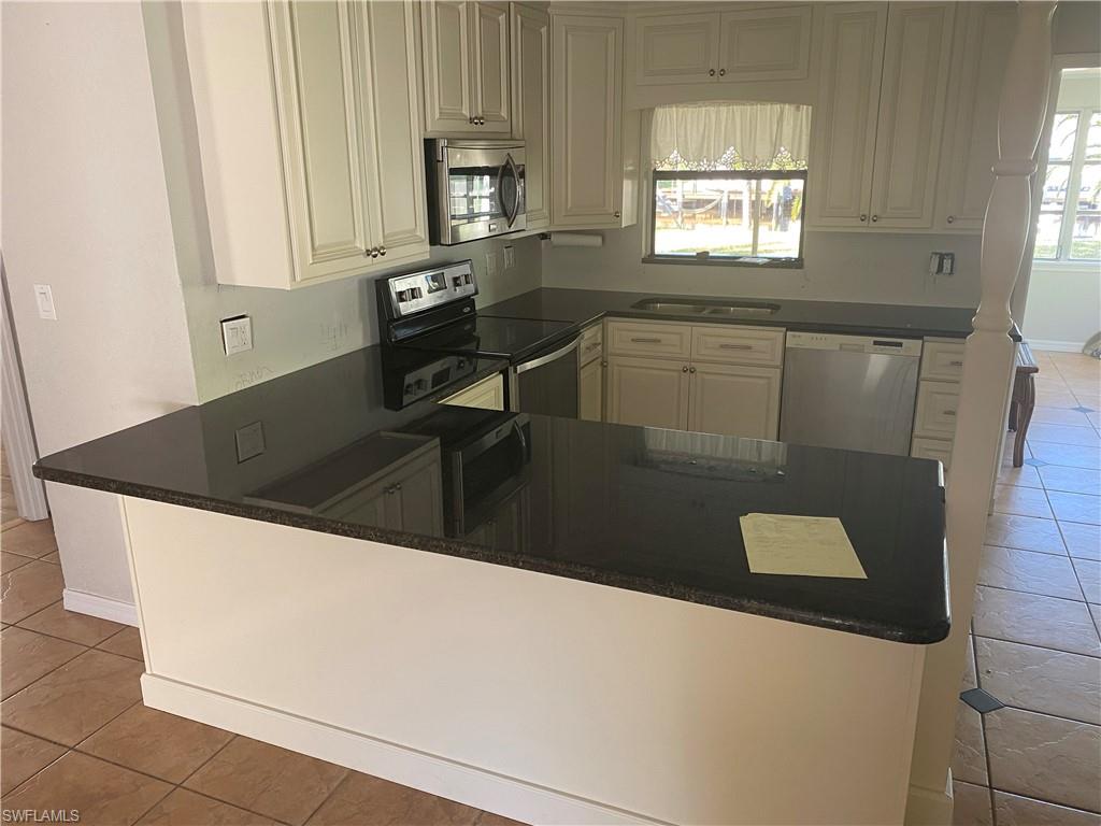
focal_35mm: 26
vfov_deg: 53.1
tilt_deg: -17.3
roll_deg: +0.8
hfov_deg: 67.3
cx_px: 550
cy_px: 413
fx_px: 827
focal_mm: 4.25
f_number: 1.8
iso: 125
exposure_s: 1/89
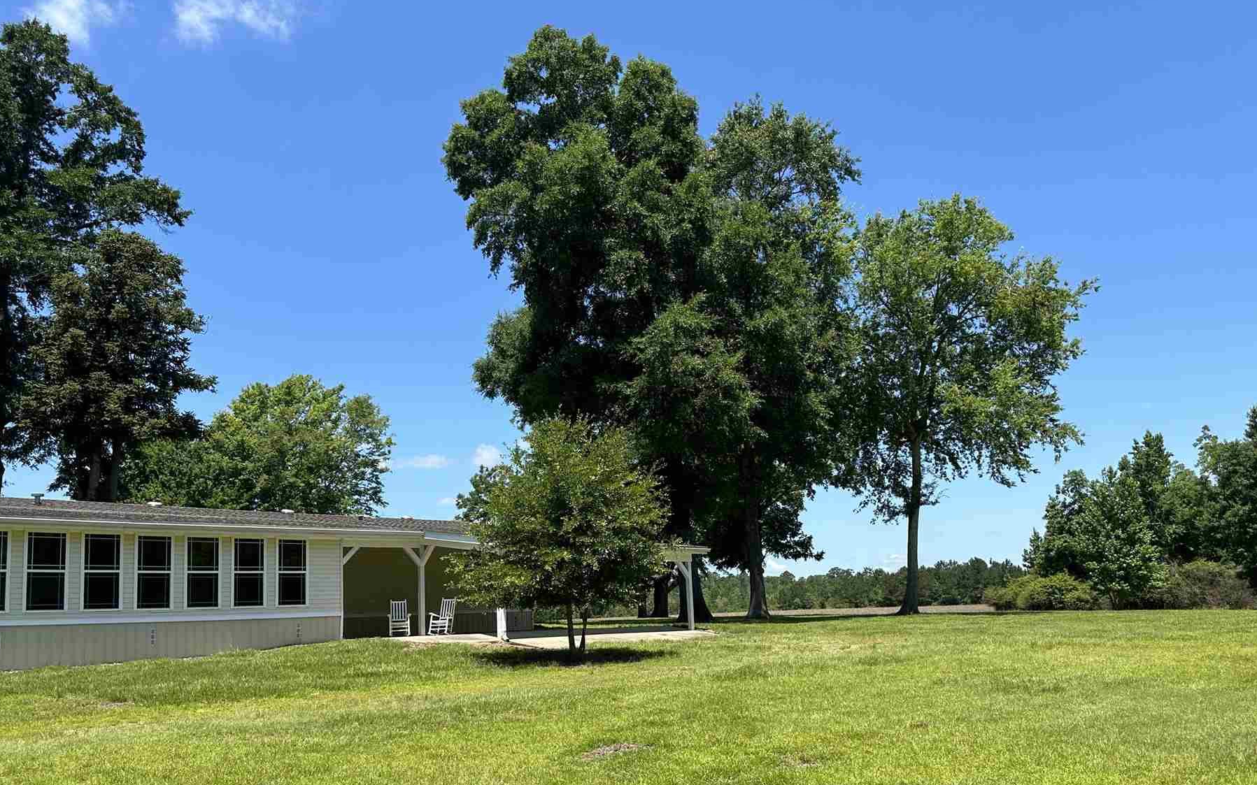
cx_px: 604
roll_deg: +2.8
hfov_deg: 64.6
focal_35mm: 29
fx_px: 993
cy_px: 498
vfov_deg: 42.8
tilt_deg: +6.6
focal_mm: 6.86
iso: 80
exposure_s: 1/2882
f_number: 1.78
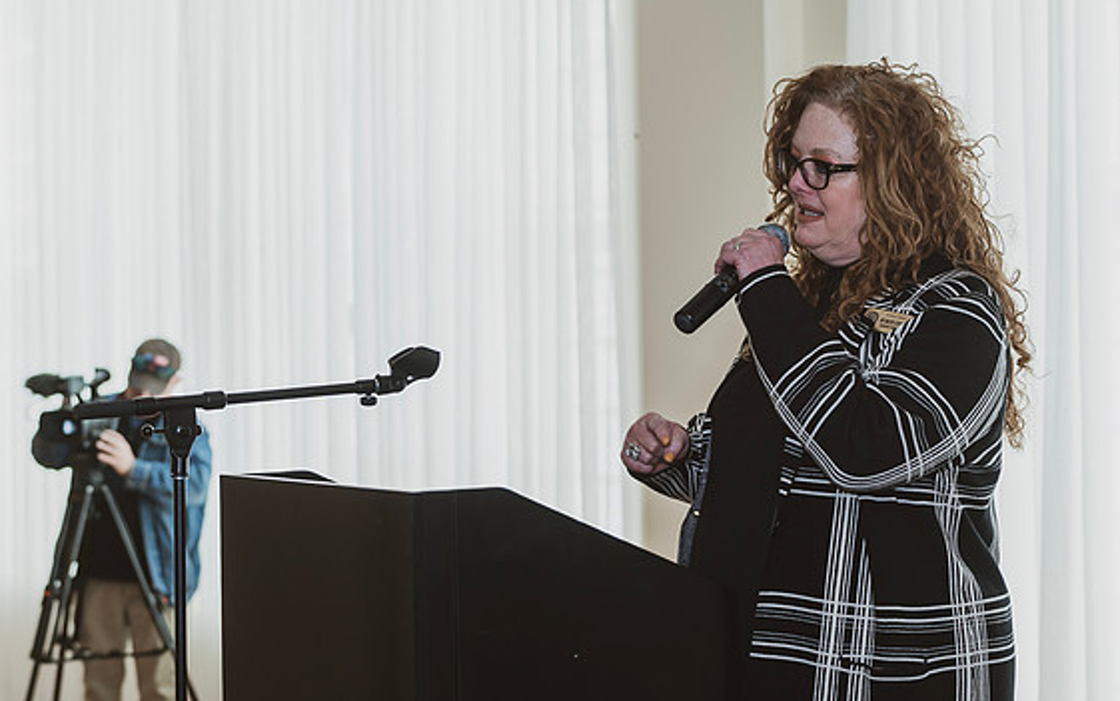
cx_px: 801
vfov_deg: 12.8
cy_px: 293
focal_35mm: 102
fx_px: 3114
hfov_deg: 20.3
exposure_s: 1/125
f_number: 2.8
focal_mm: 54
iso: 100
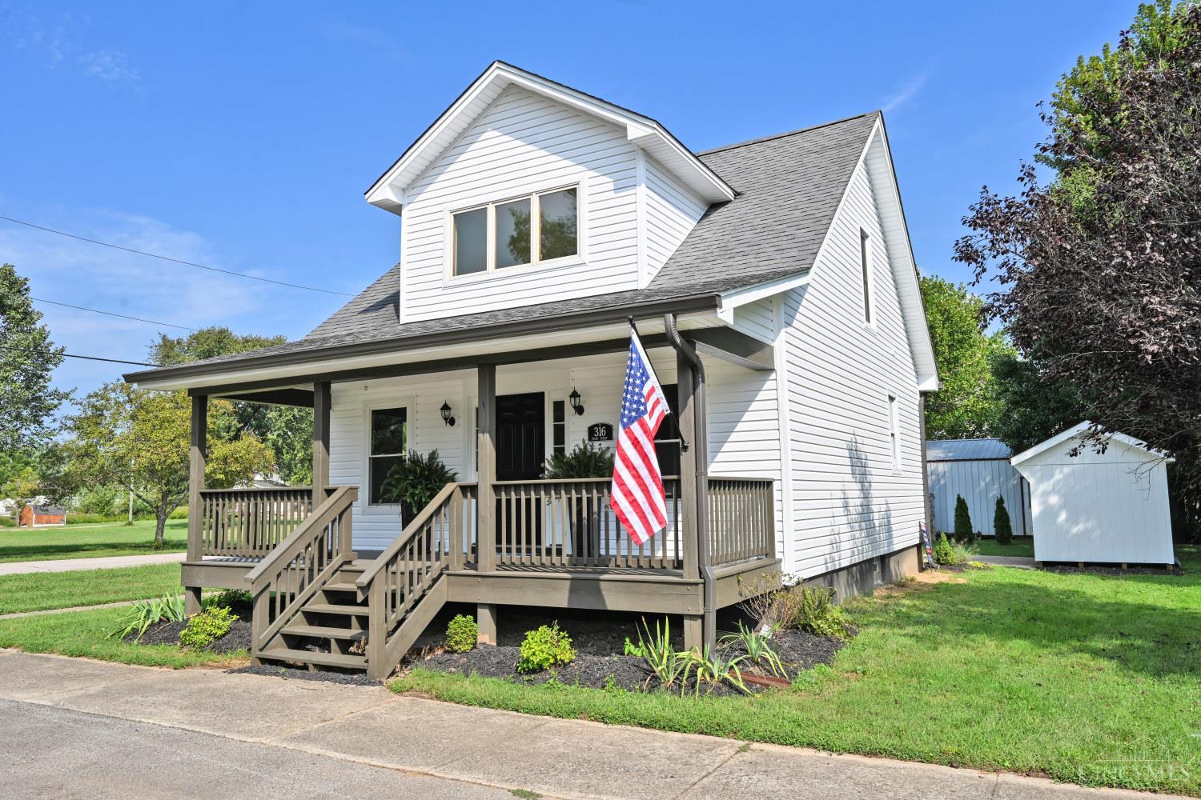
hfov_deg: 72.6
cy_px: 400
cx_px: 600
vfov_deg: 52.2
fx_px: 817
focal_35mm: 24
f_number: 10
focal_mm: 24.5
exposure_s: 1/200
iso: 100
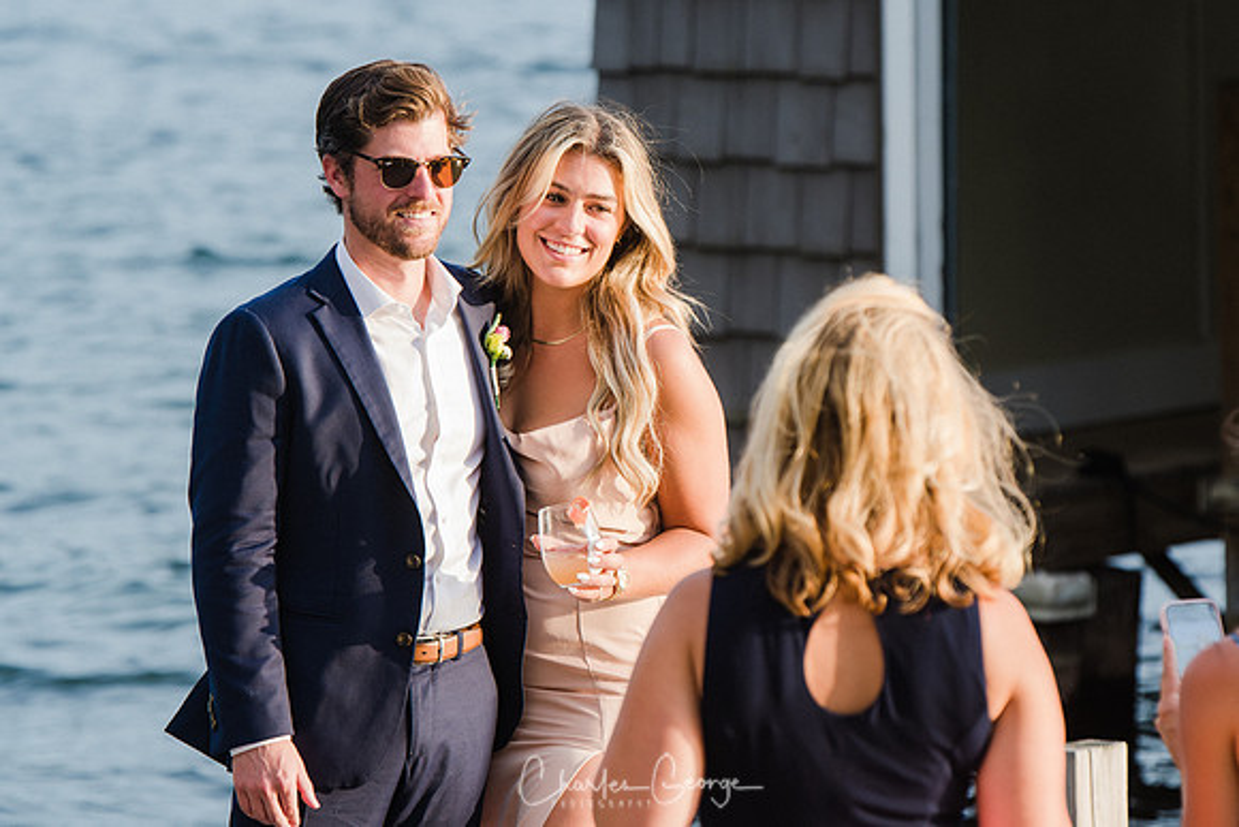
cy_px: 414
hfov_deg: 8.3
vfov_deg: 5.6
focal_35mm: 248
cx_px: 620
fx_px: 8520
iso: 200
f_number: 4.5
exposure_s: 1/400
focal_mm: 165
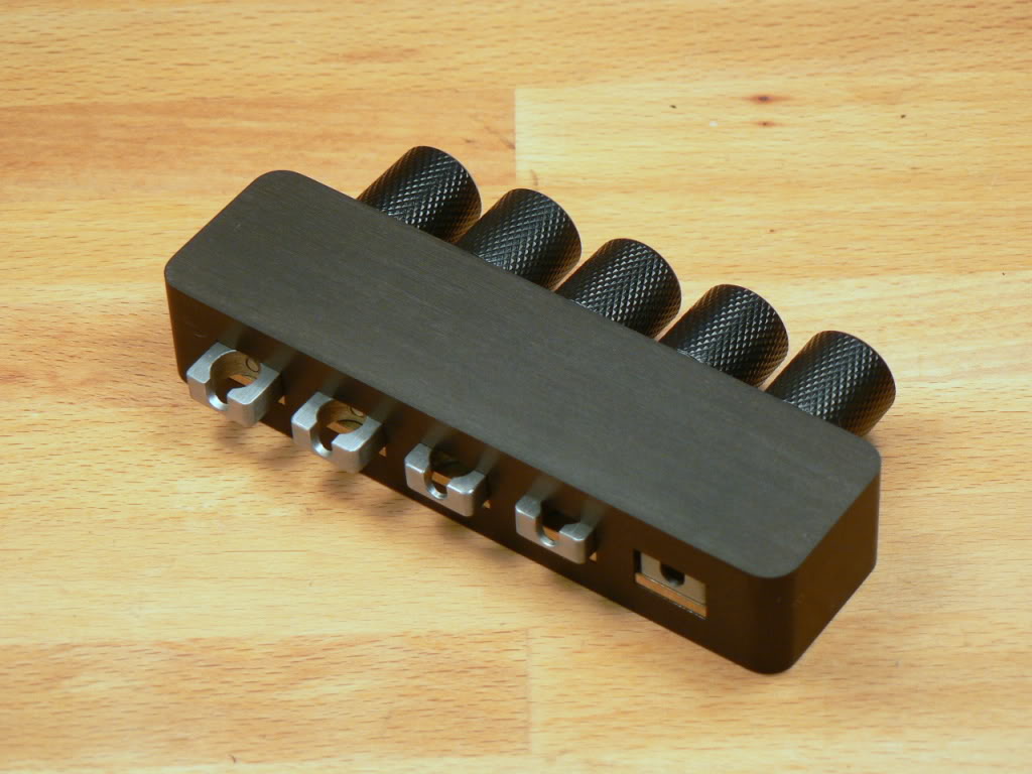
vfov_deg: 11.7
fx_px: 3786
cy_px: 387
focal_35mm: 127
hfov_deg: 15.5
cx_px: 516
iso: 100
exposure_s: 1/80
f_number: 3.2
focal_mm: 21.2
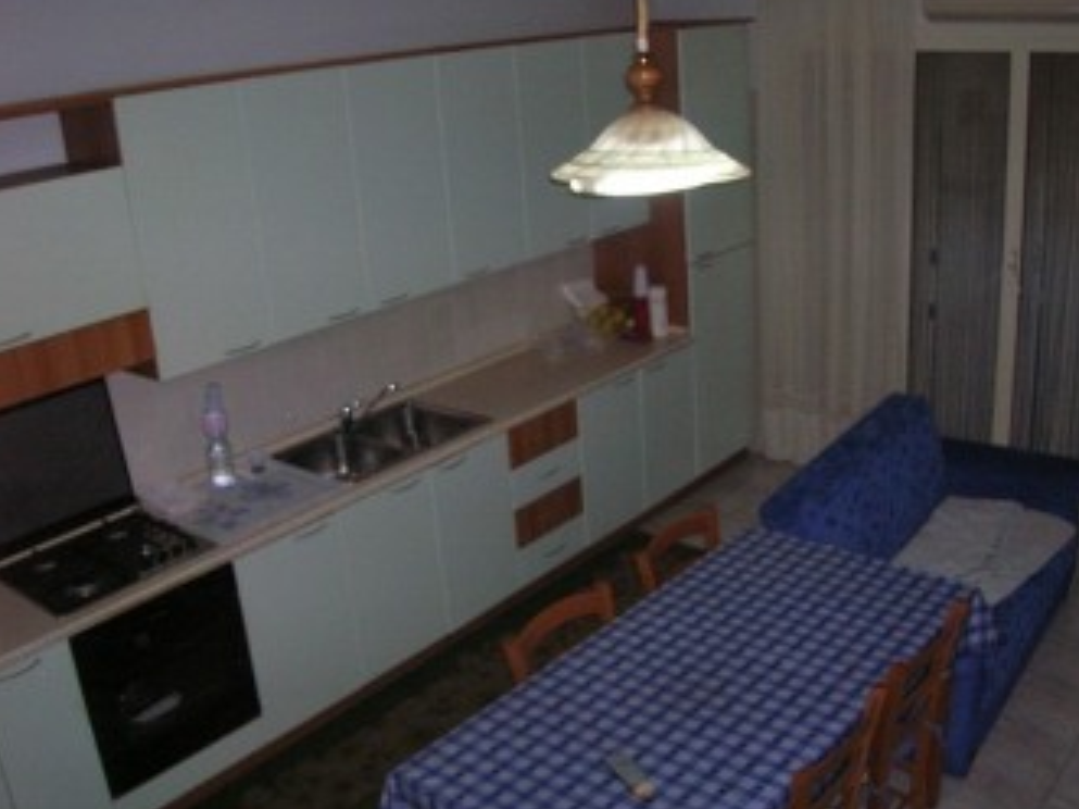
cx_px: 561
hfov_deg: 51.4
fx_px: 1122
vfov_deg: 39.6
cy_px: 419
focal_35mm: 36
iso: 200
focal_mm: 5.7
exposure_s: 1/60.1
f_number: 4.9
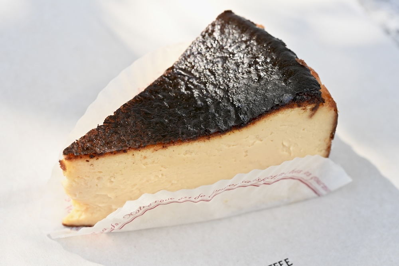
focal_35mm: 60
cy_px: 133
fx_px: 665
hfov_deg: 33.4
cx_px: 200
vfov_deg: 22.6
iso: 800
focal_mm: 60
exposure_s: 1/400
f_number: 9
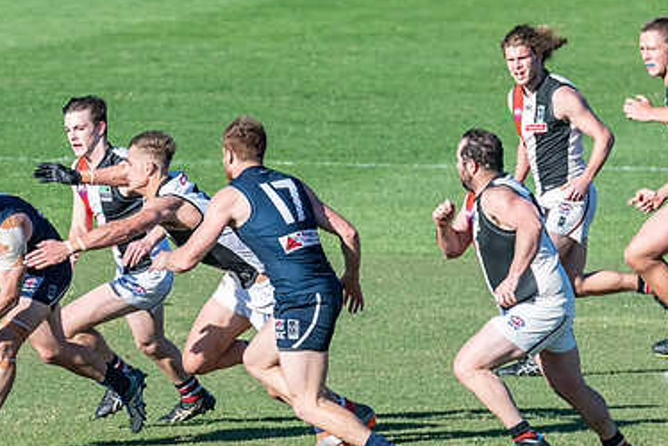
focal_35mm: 1016
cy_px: 340
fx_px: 18866
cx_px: 250
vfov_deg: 1.4
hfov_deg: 2.0
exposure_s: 1/2000
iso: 800
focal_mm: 400
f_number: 10
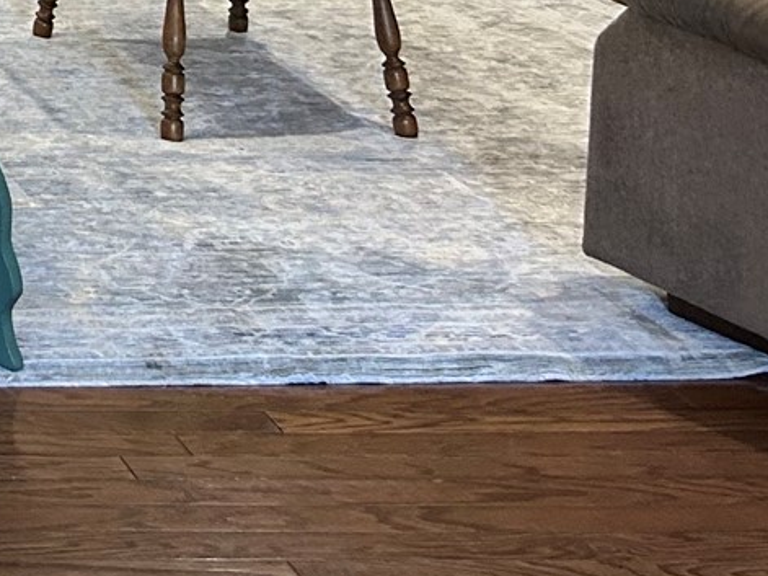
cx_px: -809
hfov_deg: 14.3
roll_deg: +1.4
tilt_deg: -3.9
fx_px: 2506
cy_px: -367
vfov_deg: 12.3
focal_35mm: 113
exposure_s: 1/60
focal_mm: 5.7
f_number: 1.5
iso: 160
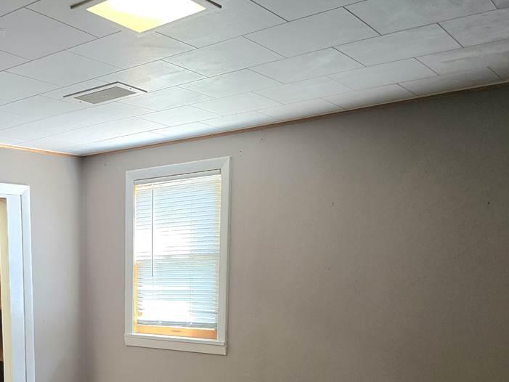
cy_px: 336
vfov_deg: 32.8
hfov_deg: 42.2
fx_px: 618
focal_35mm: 42
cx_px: 81
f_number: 1.7
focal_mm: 6.3
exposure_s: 1/120
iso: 400
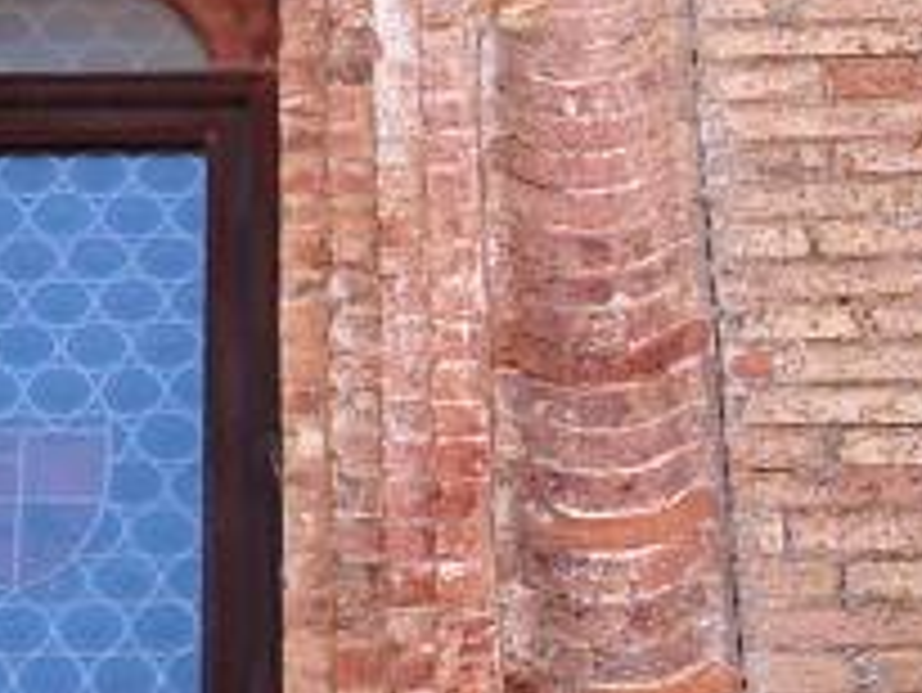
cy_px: -9
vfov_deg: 5.8
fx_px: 6784
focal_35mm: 255
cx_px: -193
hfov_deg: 7.7
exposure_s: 1/160
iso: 400
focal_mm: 55
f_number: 9
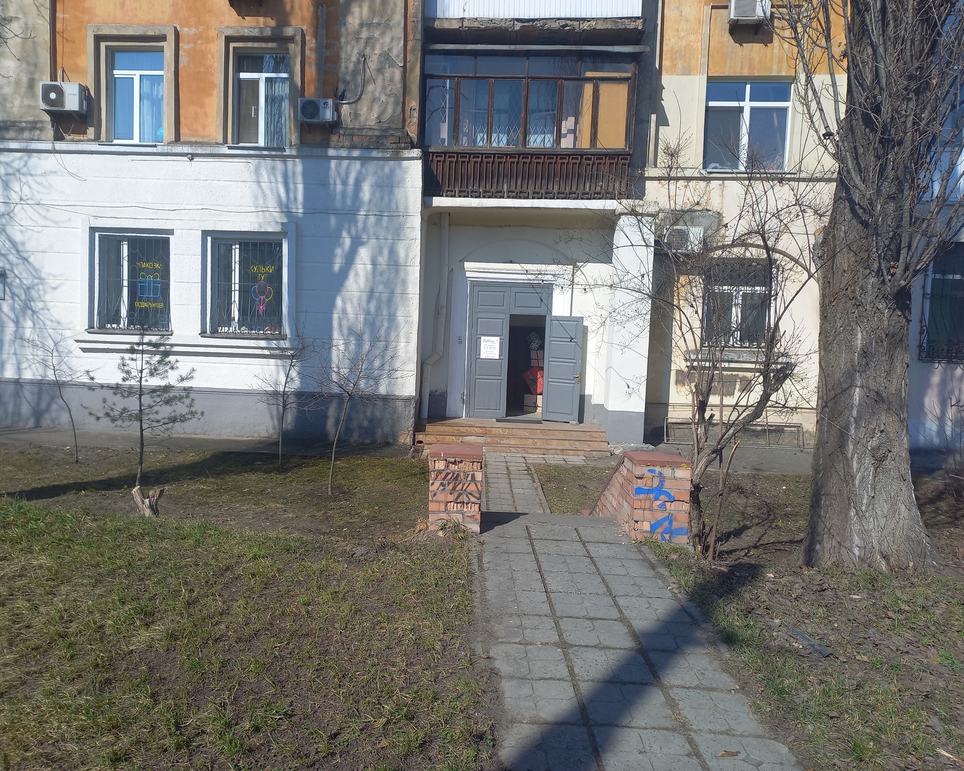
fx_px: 770
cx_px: 448
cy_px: 376
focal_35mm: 27
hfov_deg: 64.0
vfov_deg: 53.2
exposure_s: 1/1634
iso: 50
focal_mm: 4.65
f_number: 1.8
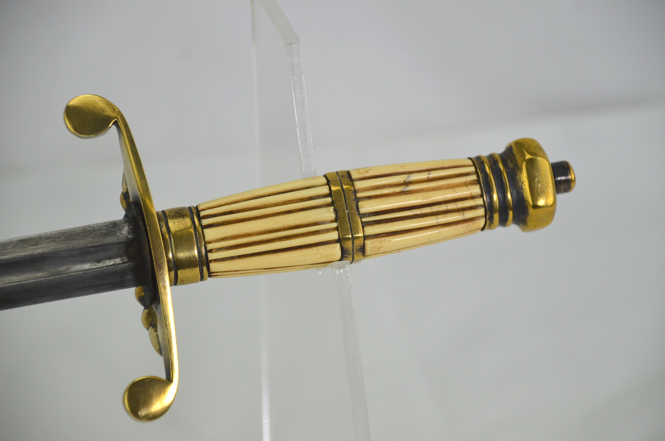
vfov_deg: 8.1
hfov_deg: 12.3
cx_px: 332
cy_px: 220
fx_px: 3097
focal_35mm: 168
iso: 400
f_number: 5.6
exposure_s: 1/400
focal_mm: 112
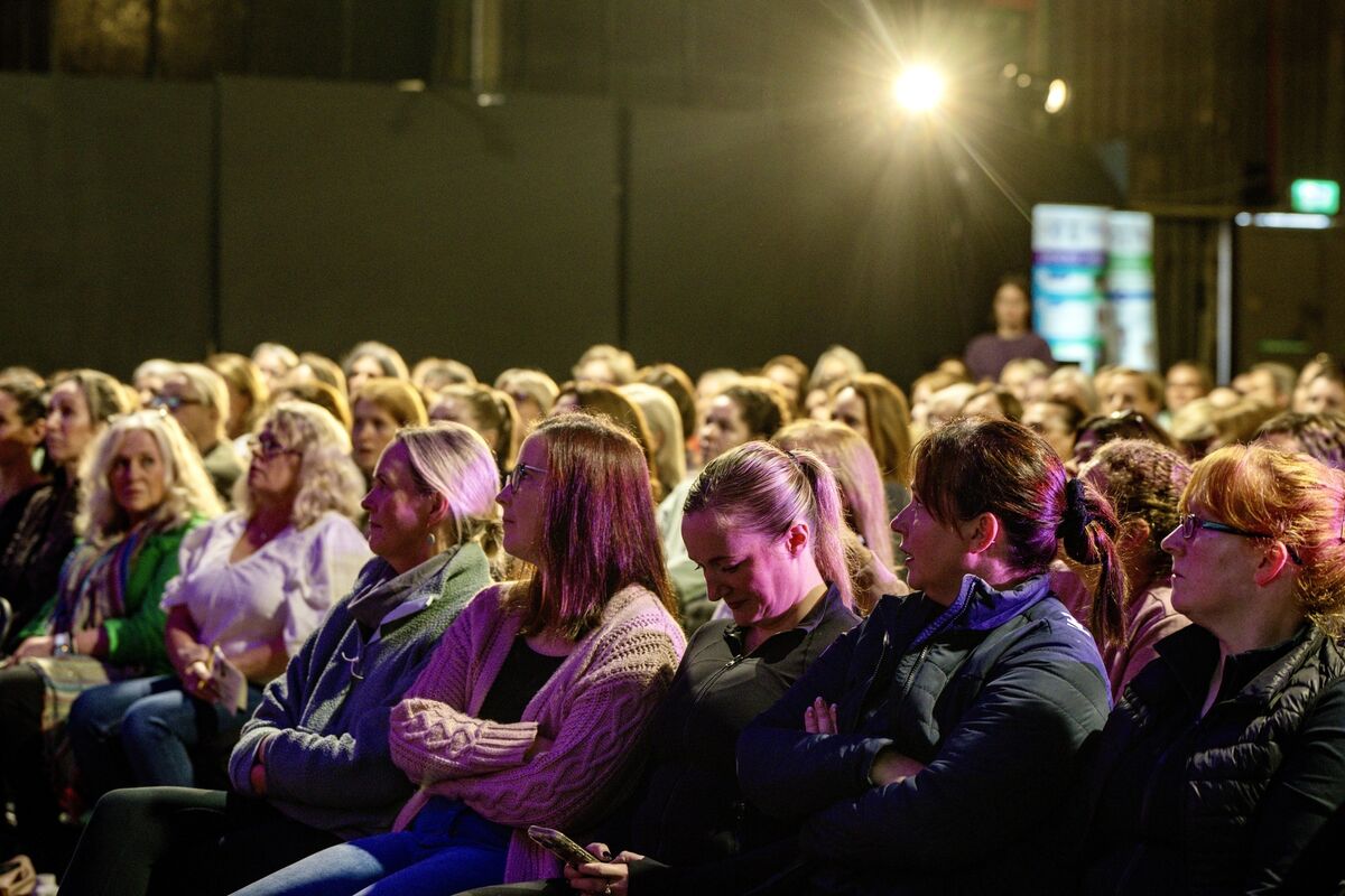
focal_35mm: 98
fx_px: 3661
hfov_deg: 20.8
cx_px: 672
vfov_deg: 14.0
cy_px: 448
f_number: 4
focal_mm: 98
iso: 1600
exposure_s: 1/80
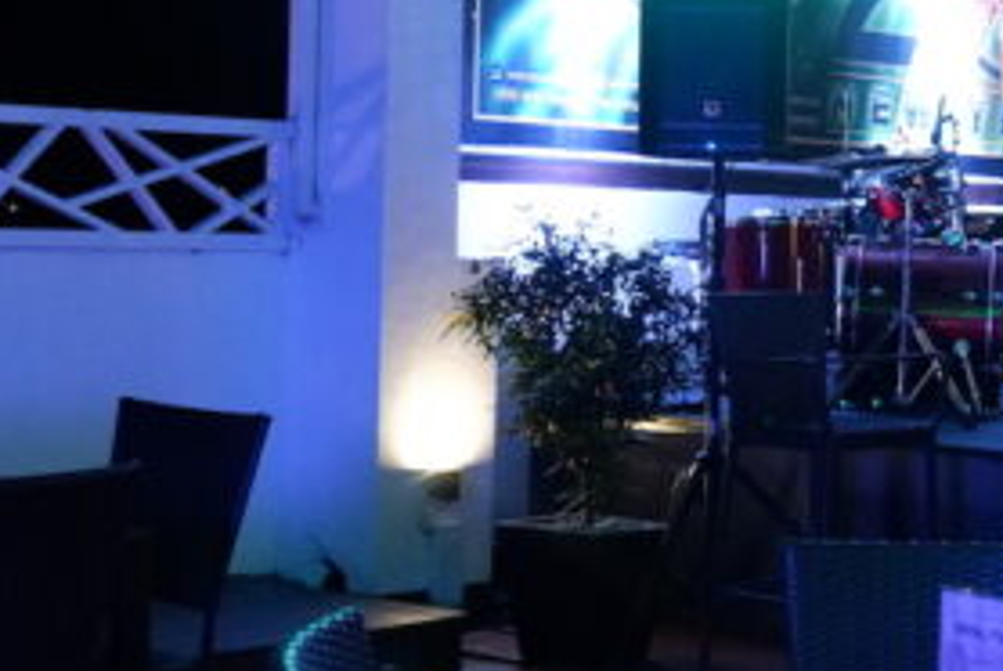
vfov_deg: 16.5
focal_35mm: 83
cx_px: 934
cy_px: 377
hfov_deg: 23.7
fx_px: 2315
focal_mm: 22.7
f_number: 2.8
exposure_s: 1/125
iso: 6400
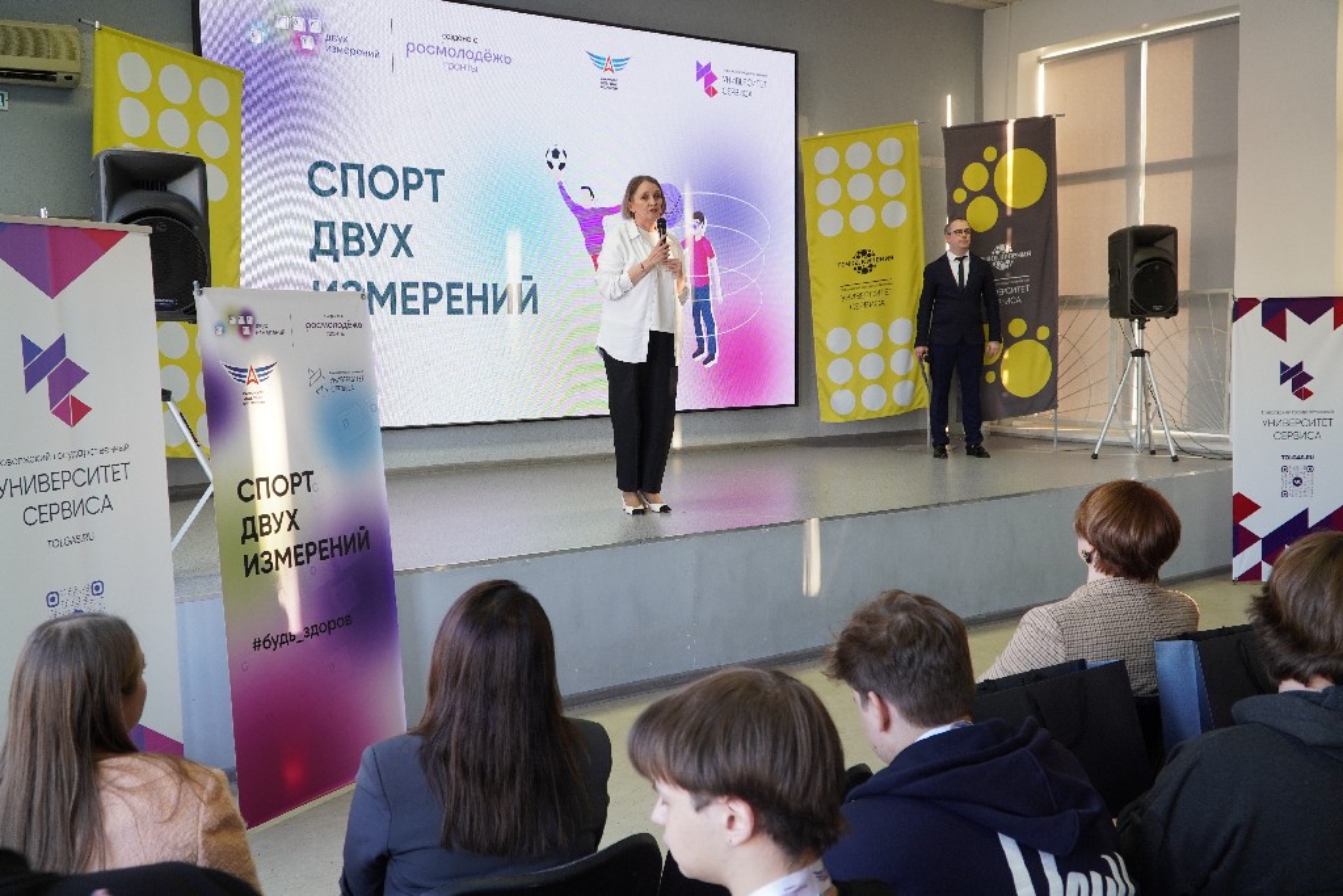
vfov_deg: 43.6
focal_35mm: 30
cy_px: 448
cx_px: 672
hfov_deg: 61.9
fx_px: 1119
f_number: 4.5
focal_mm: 20
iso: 320
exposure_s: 1/40
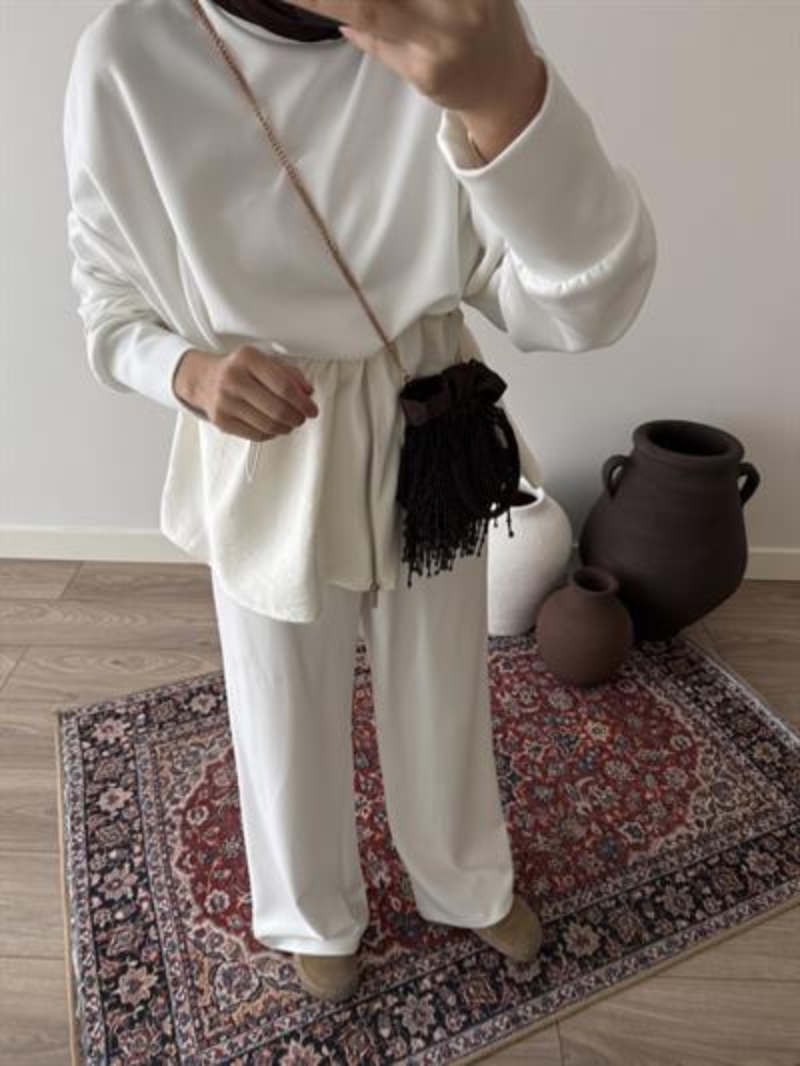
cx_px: 400
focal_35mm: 24
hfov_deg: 56.8
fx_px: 739
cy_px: 533
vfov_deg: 71.6
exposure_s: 1/121
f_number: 1.78
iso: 200
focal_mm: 6.76
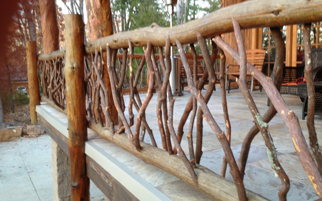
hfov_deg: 51.5
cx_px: 159
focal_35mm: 38
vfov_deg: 33.6
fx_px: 333
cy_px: 98
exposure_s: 1/24
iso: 50
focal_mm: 4.28
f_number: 2.4
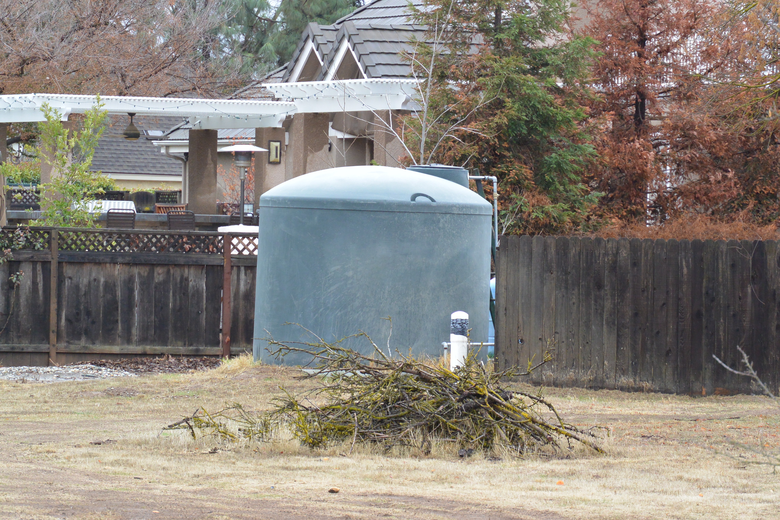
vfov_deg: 4.6
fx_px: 6434
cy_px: 260
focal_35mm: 297
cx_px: 390
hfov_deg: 6.9
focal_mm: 110
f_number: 5.6
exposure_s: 1/250
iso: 400
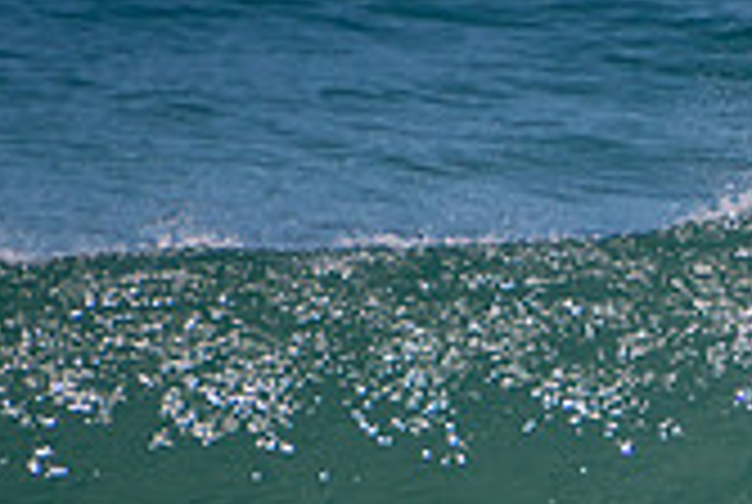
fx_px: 43505
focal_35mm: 2079
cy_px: 668
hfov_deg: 1.0
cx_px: 1063
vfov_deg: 0.7
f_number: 5.6
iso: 220
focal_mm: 400
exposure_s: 1/1250
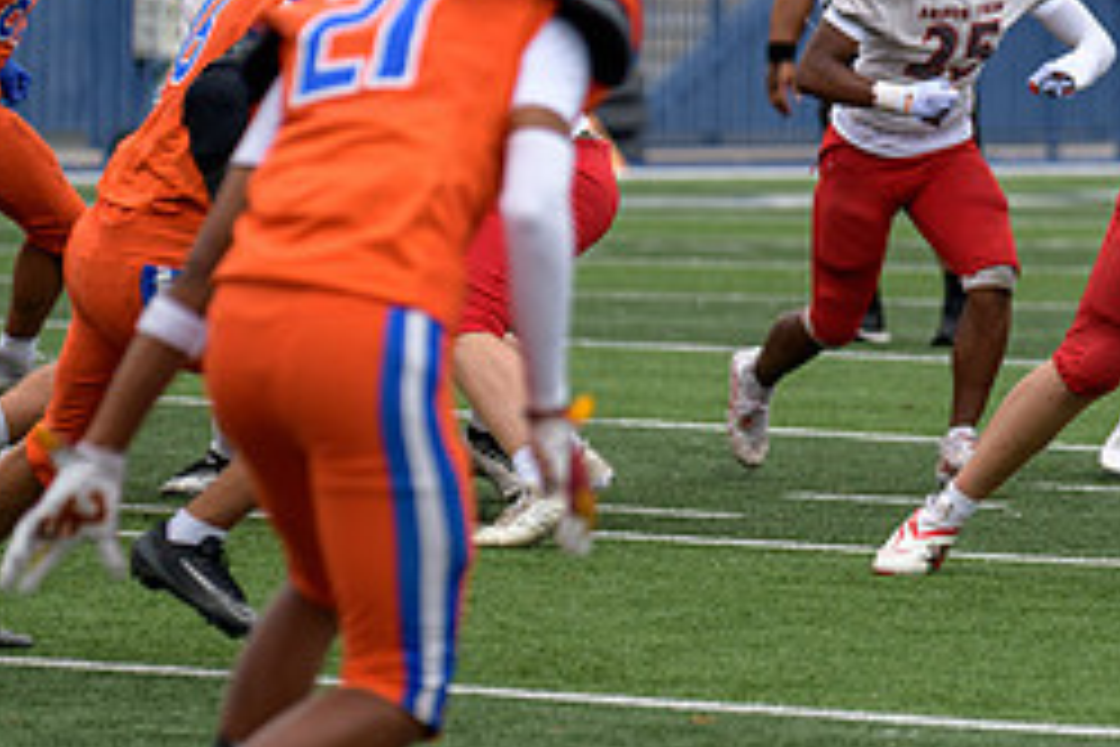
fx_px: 14123
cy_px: 155
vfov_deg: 3.0
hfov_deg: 4.5
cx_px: 1282
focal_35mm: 454
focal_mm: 195
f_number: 3.5
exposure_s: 1/1000
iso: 400
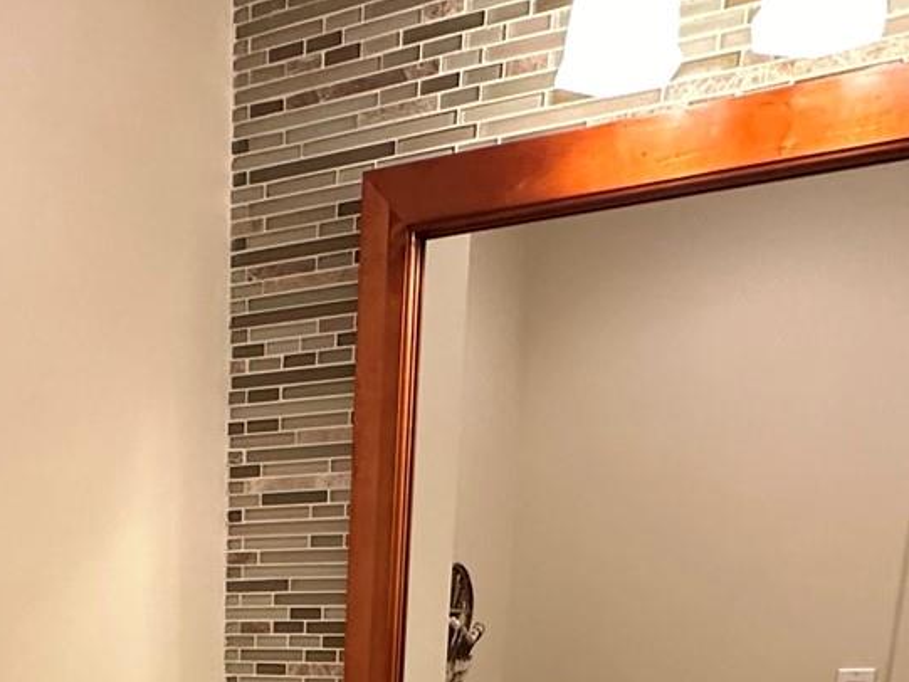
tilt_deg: -18.6
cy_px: 1125
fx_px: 1392
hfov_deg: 35.3
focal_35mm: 53
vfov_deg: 21.3
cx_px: 223
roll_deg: -0.1
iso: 320
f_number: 2.2
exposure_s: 1/120
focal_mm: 2.22
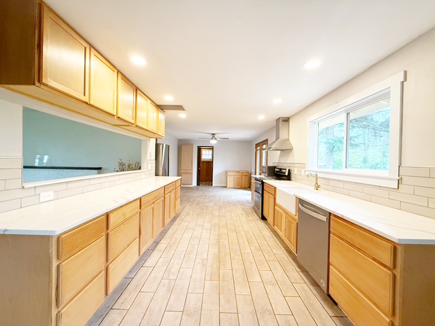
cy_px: 163
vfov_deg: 85.7
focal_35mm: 14
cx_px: 218
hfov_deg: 102.1
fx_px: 176
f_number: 2.2
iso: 320
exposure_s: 1/120
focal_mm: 2.22
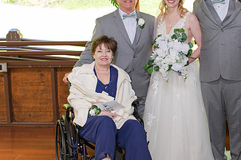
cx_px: 207
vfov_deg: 17.5
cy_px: 75
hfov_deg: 25.4
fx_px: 522
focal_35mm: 78
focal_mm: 35
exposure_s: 1/200
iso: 640
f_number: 3.2
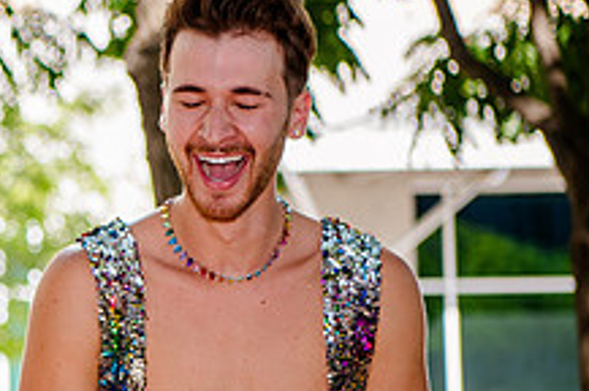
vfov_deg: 7.4
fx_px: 3022
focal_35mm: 185
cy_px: 241
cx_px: -97
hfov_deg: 10.9
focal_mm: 65
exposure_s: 1/500
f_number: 3.2
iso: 200
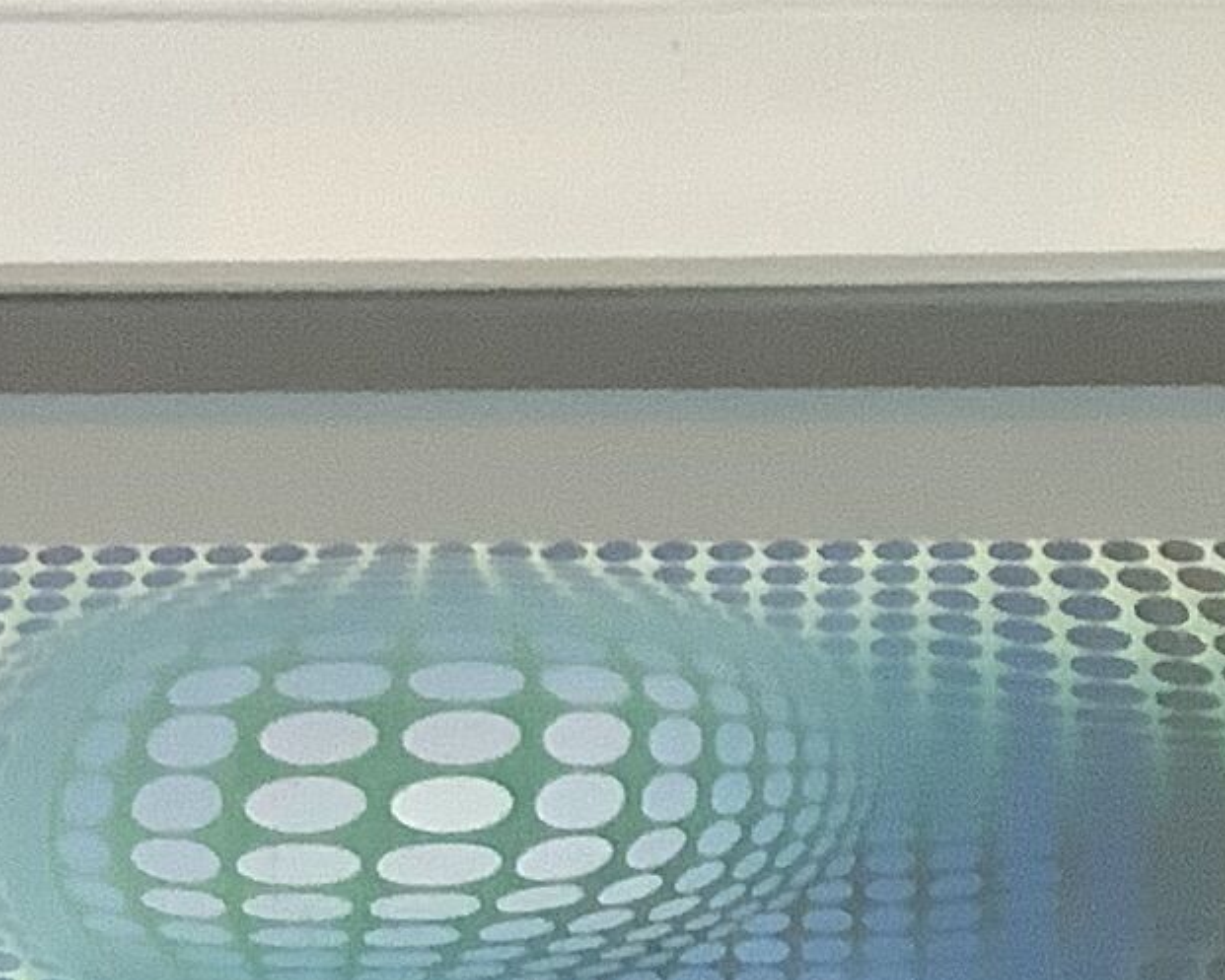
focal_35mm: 159
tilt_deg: -32.0
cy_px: 1372
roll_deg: +0.7
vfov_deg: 9.5
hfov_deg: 12.1
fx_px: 5765
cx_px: 998
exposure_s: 1/60
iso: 200
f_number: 2.4
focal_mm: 3.3
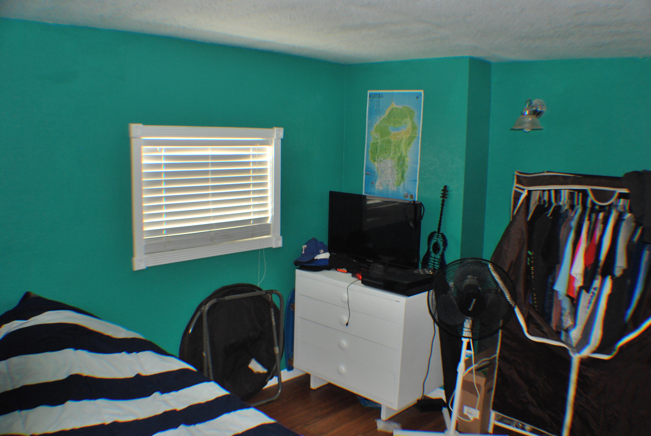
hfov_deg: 53.1
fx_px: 652
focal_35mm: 36
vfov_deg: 37.0
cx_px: 326
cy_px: 218
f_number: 4.2
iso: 200
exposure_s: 1/60
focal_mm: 24
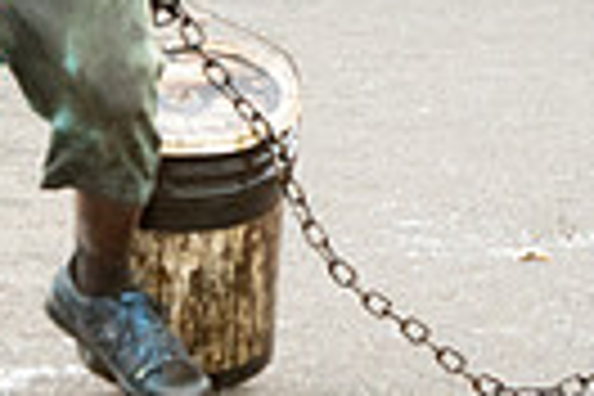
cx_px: 454
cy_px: -270
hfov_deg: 4.2
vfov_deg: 2.8
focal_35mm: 487
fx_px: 8035
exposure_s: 1/160
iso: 11400
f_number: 5
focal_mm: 110
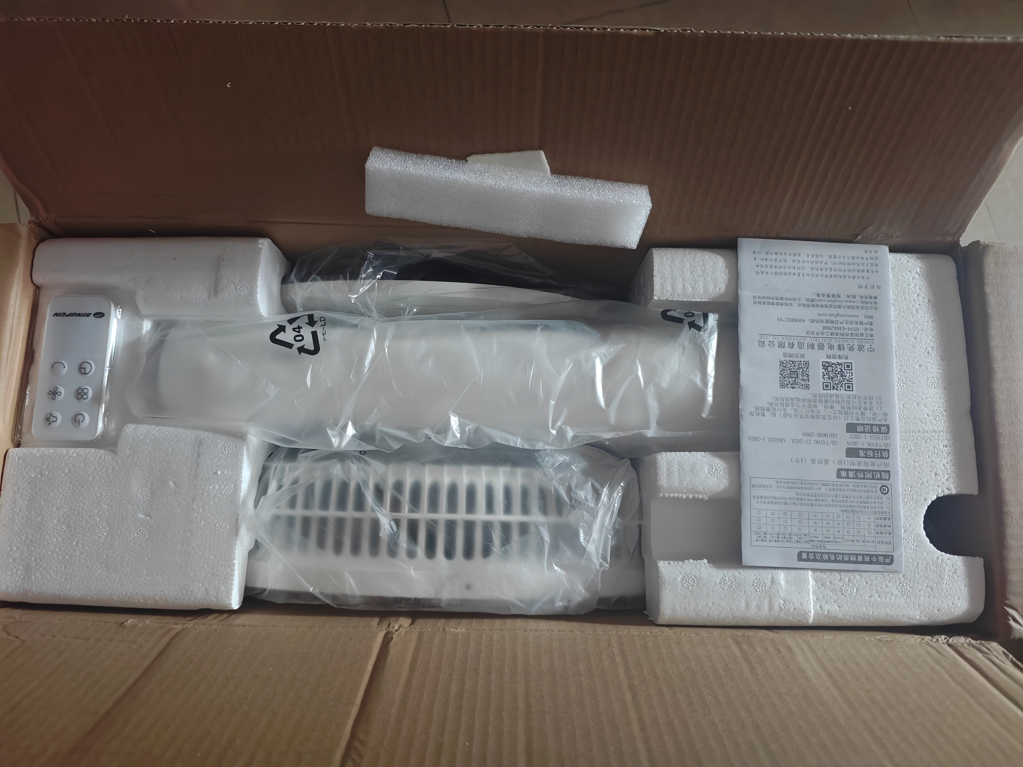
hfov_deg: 73.9
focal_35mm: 23
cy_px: 384
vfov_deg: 58.9
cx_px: 512
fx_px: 680
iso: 9831
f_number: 1.68
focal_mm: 6.45
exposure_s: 1/217
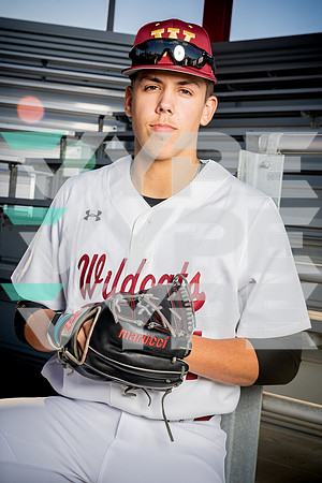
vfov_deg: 37.5
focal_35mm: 53
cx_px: 161
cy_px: 242
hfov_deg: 25.5
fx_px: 711
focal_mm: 53
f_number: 9
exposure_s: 1/250
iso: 125
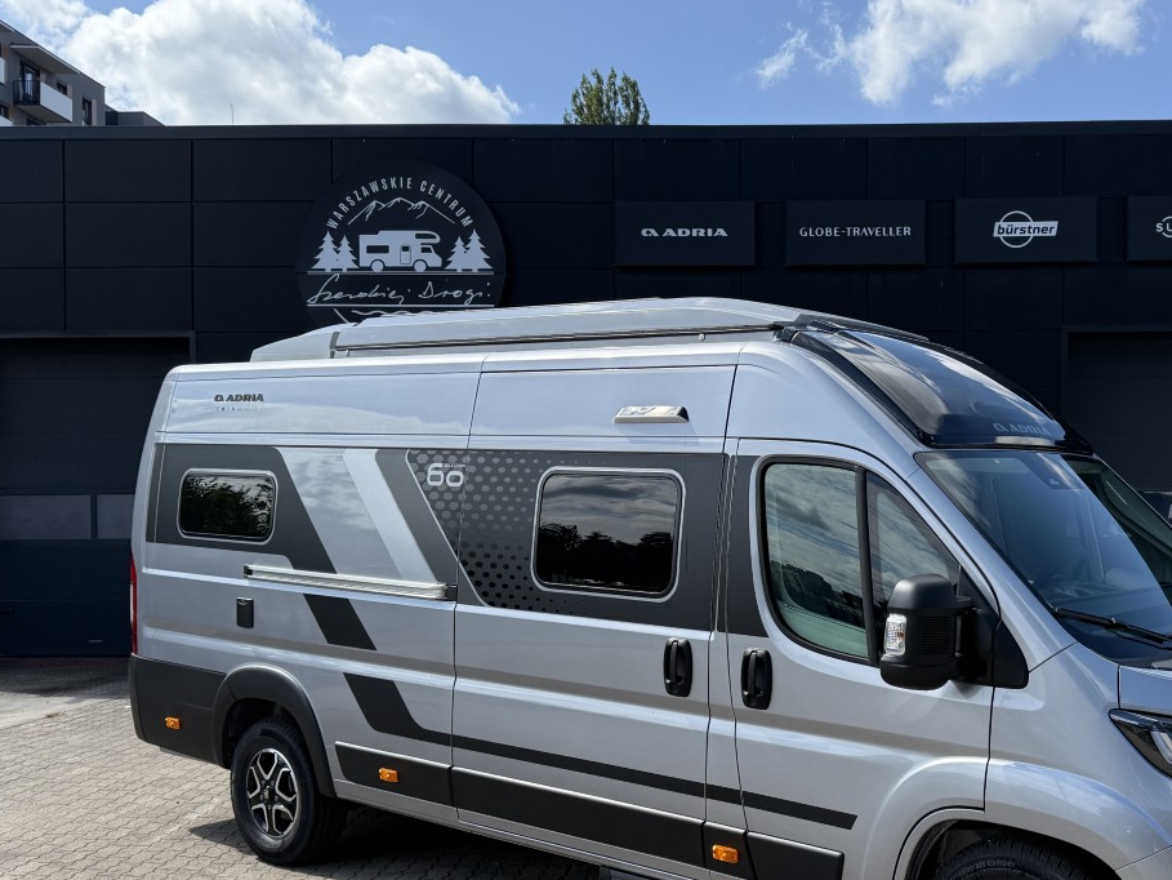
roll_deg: +0.1
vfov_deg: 37.6
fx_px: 1287
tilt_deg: -0.3
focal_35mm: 38
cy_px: 521
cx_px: 792
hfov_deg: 48.1
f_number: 1.78
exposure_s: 1/3584
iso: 100
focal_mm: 6.76
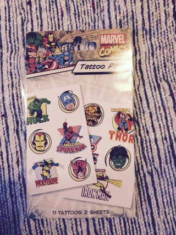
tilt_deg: -87.3
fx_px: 197
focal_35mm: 29
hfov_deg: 48.2
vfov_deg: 61.7
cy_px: 118
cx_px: 88
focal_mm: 4.15
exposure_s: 1/30
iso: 200
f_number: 2.2
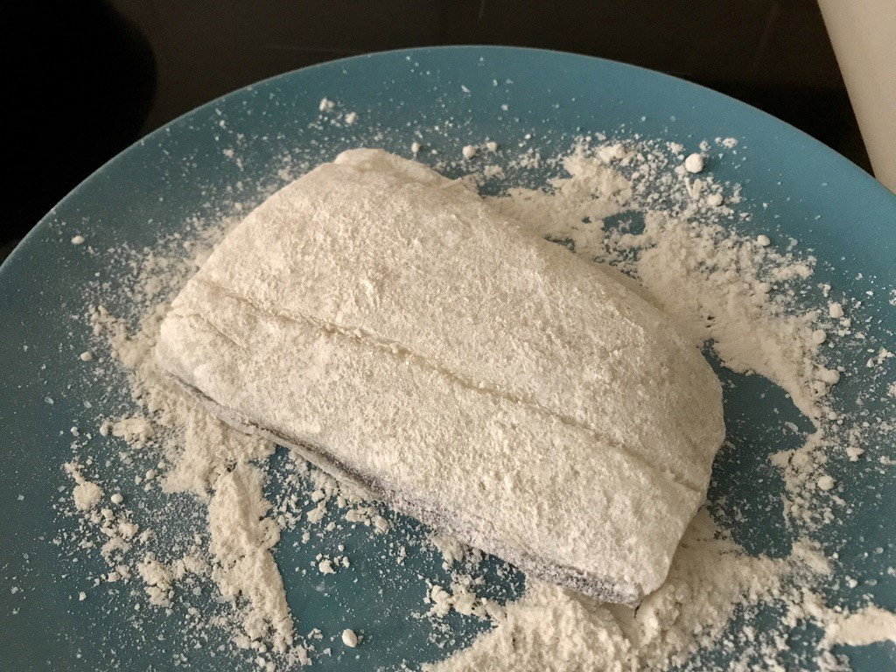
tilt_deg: -51.6
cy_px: 336
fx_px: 725
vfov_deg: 49.7
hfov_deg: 63.4
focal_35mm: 28
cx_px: 448
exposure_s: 1/5
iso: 100
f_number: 1.8
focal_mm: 3.99
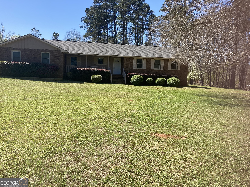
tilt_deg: -4.4
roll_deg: -1.9
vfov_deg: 49.7
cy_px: 94
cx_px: 125
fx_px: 202
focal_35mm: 28
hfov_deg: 63.4
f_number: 1.8
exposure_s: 1/1056
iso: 20
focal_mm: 3.99
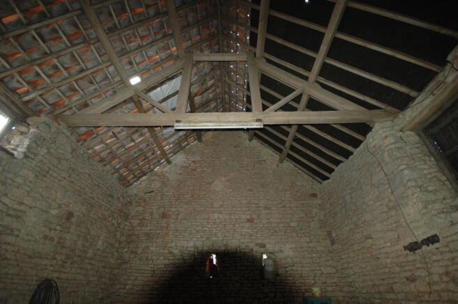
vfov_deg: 77.2
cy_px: 152
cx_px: 229
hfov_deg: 100.4
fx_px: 191
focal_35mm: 15
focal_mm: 10
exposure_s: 1/60
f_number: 4
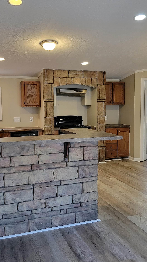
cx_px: 74
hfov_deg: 31.2
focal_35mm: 38
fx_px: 263
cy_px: 131
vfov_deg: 52.8
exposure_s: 1/120
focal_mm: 5.4
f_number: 1.8
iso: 250
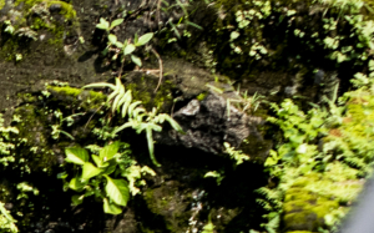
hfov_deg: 7.2
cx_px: -405
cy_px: 472
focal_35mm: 279
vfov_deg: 4.6
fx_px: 2842
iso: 250
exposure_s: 1/4000
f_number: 2.8
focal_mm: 50
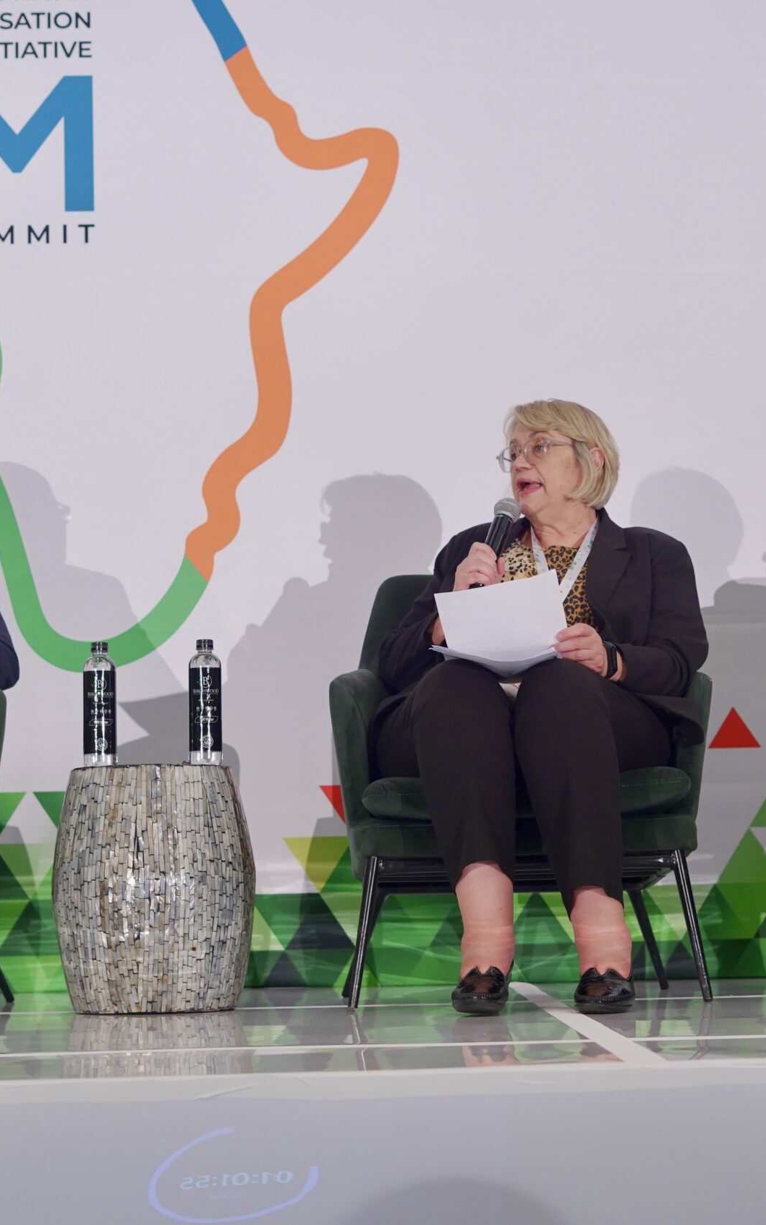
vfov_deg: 26.8
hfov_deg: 16.9
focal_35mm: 77
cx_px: 484
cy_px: 609
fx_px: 2571
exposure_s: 1/60
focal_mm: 50
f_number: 3.5
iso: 2000
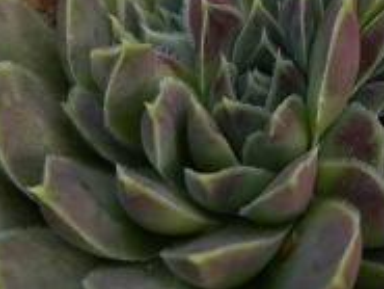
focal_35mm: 96
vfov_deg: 15.4
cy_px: 85
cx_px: 276
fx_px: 1066
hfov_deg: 20.3
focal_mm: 6.6
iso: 100
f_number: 3.2
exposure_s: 1/200
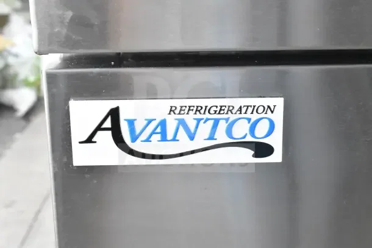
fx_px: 651
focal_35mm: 63
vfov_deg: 21.6
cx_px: 186
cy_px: 124
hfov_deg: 31.9
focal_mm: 42
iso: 6400
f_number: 10
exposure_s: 1/400
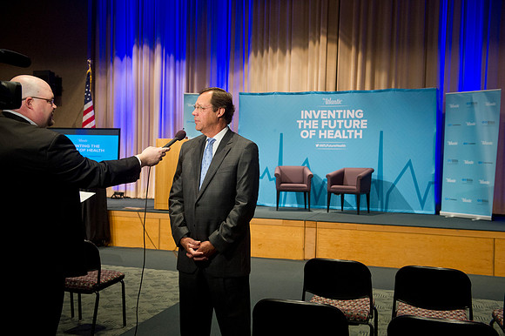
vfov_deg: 35.0
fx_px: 533
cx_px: 252
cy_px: 168
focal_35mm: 38
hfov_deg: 50.7
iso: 2500
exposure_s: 1/100
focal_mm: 38
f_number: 4.5
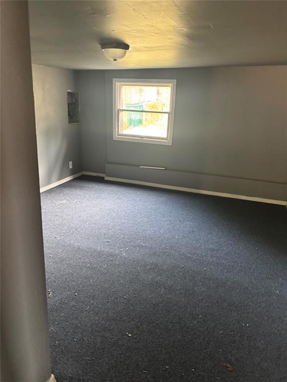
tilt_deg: -17.4
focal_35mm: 26
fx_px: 287
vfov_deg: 67.3
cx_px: 144
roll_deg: -2.7
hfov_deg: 53.1
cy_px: 191
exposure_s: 1/55
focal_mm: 5.96
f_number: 1.6
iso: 500
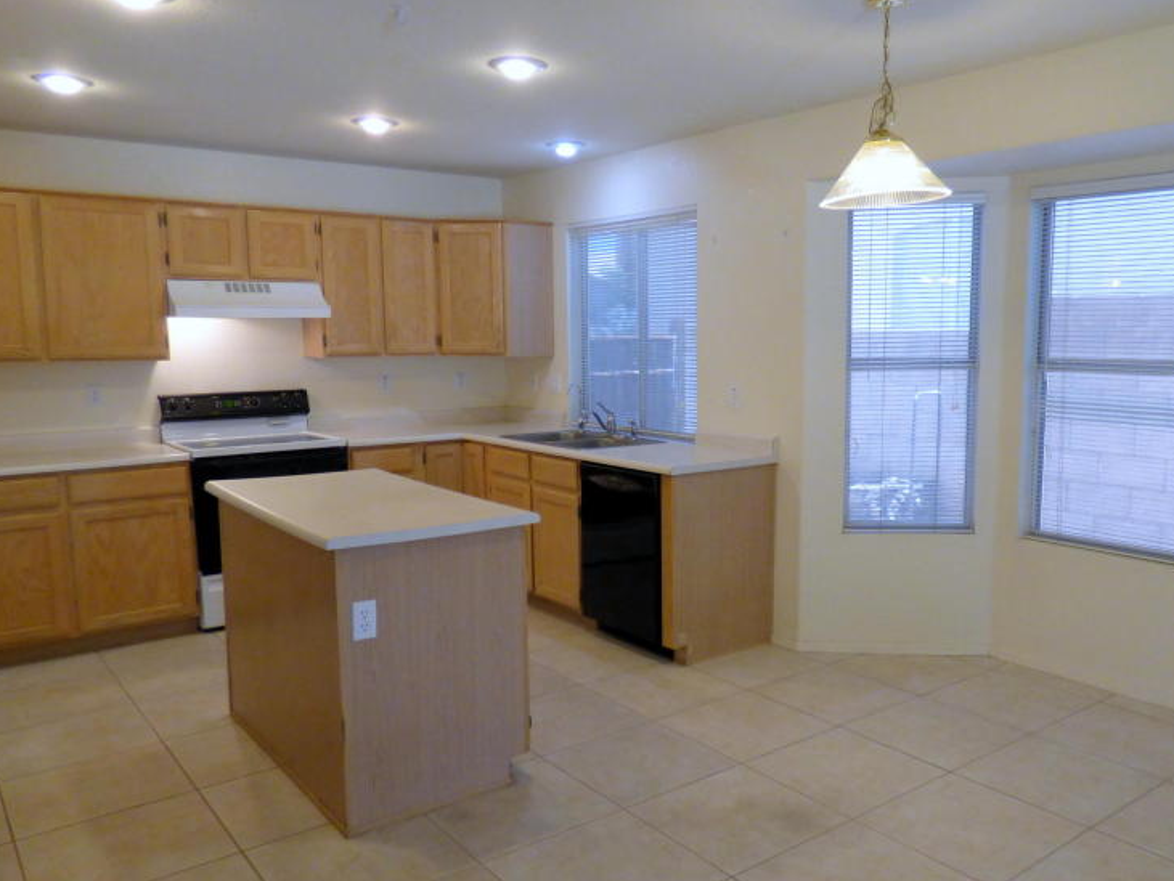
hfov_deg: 63.0
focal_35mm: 28
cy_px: 459
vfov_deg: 49.8
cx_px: 684
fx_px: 950
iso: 320
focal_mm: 3.58
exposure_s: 1/60
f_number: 2.8
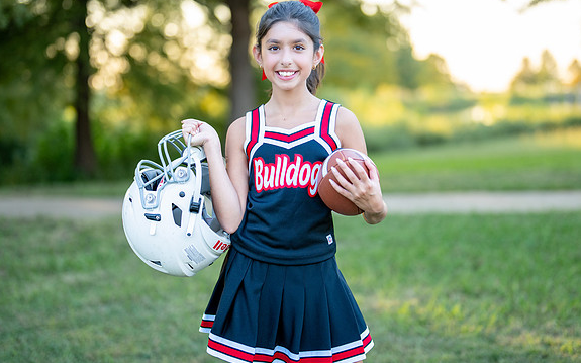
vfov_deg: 20.3
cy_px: 138
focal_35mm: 64
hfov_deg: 32.0
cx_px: 293
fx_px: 1013
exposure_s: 1/800
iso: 200
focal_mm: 50
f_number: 1.2
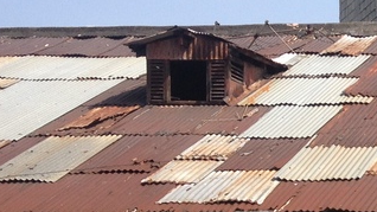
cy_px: 291
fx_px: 1440
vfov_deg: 8.3
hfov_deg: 13.6
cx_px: 639
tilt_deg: -2.8
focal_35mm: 144
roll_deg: +0.5
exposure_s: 1/1200
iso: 50
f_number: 2.4
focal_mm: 4.28
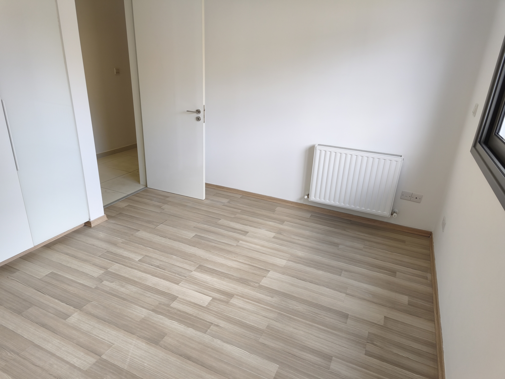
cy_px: 190
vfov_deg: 58.9
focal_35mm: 23
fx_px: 336
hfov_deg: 73.9
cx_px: 252
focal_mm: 5.35
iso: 80
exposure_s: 1/100
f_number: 1.7
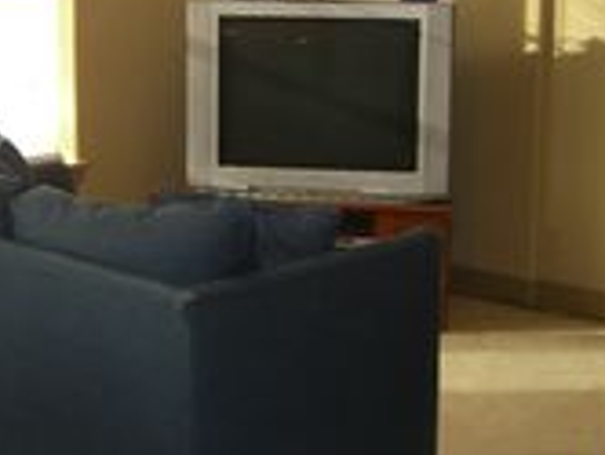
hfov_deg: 23.1
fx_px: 1470
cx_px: 190
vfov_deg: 17.5
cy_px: 113
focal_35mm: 84
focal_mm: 7.9
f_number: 2.8
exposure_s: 1/80
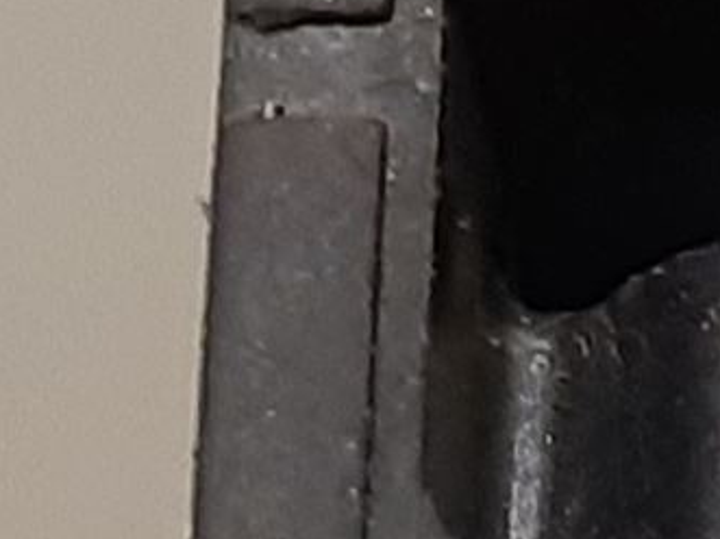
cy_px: 837
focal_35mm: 161
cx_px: 1251
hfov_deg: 11.5
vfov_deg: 9.0
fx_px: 3348
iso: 160
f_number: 1.7
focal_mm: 3.93
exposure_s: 1/50
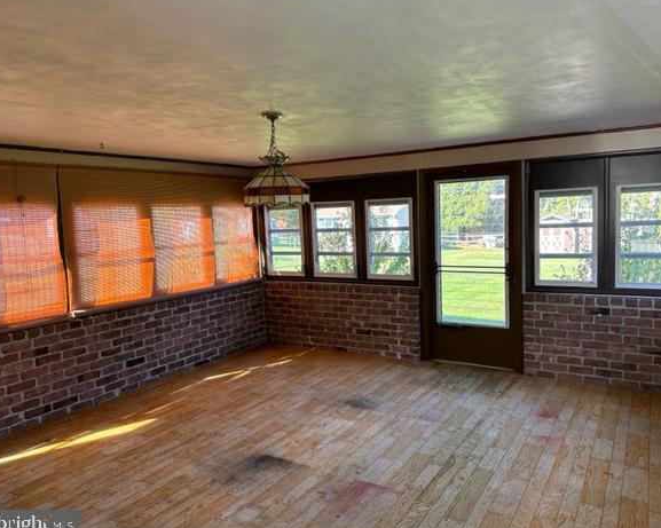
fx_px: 508
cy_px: 265
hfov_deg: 66.0
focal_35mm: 26
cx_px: 356
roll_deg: +2.4
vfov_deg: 54.9
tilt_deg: -5.6
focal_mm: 6.86
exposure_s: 1/140
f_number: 1.78
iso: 100
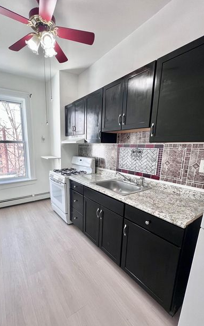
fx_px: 133
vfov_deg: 101.3
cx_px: 84
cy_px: 176
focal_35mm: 15
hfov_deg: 74.2
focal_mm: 1.57
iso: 100
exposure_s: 1/120
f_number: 1.8
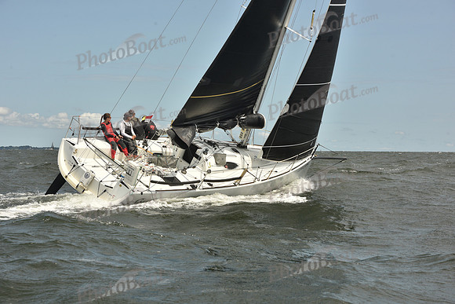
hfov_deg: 28.8
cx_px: 228
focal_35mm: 70
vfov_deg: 19.5
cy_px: 152
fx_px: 885
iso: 250
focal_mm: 70
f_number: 10
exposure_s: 1/800
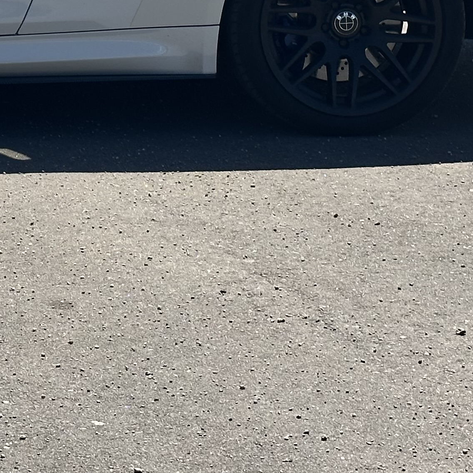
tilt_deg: -5.4
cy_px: -127
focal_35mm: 151
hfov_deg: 11.3
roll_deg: +0.8
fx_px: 2334
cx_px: -114
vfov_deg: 11.3
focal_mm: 6.86
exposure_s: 1/3597
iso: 64
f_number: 1.78
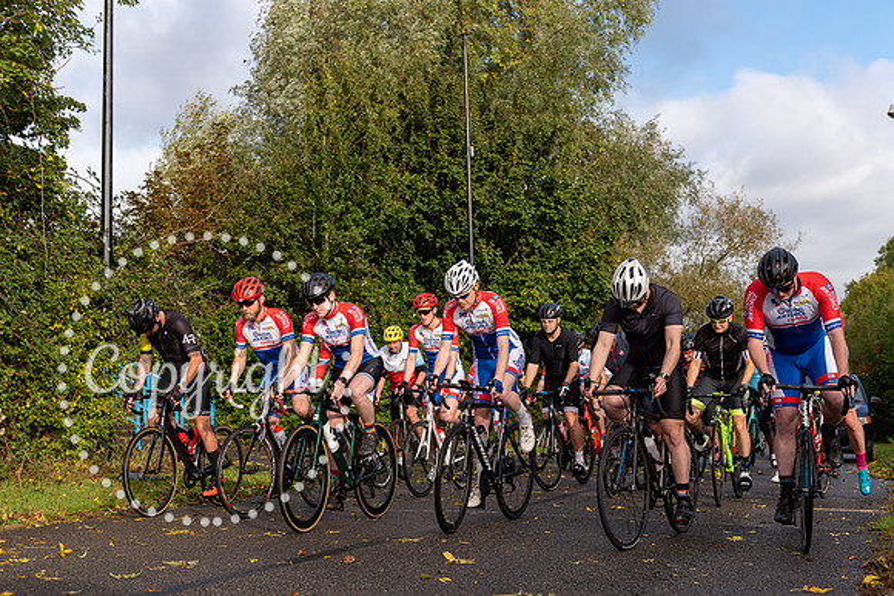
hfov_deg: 41.1
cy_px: 298
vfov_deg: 28.1
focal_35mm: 48
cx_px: 447
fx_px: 1192
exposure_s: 1/1000
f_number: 4.5
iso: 200
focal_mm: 48
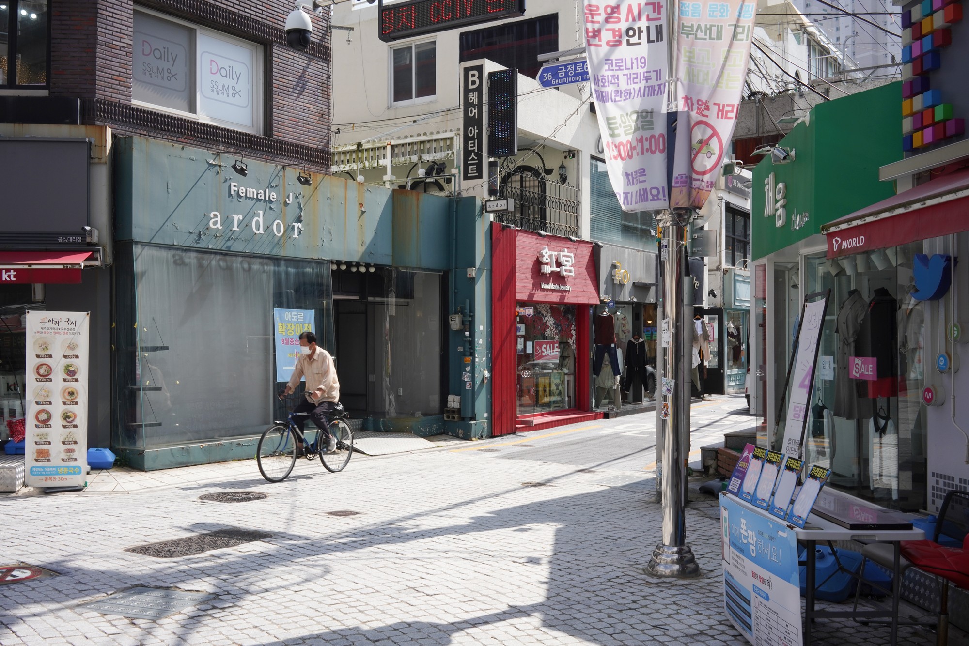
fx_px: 942
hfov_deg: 54.4
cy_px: 323
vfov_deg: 37.9
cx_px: 484
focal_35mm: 35
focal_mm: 35
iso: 400
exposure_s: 1/100
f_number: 22
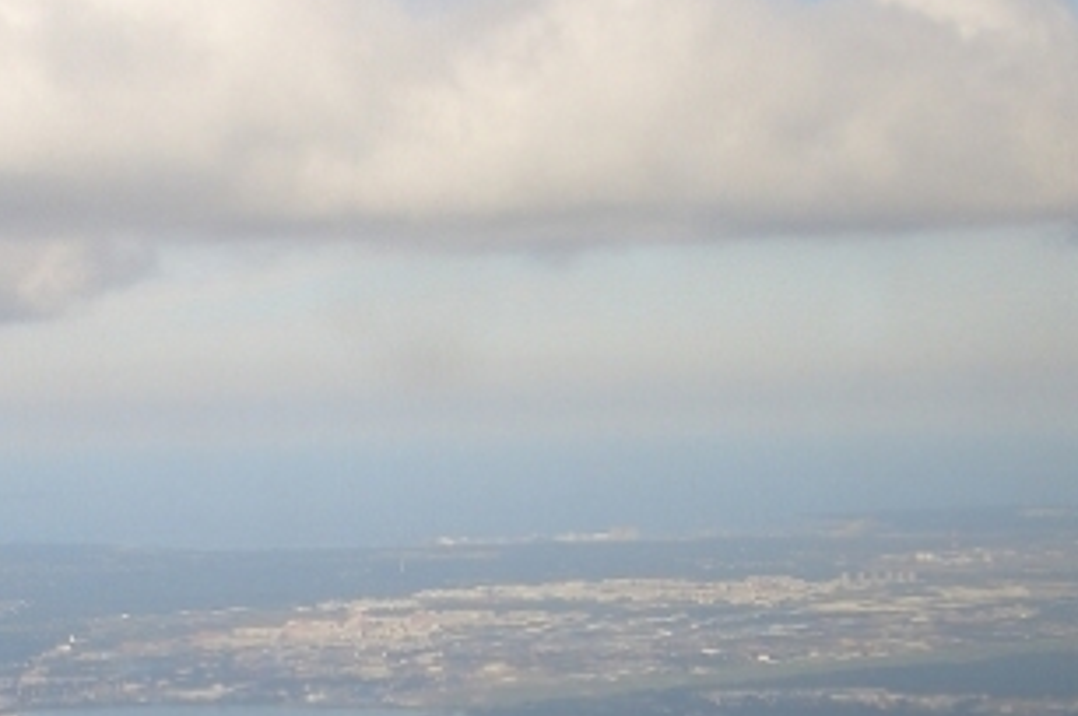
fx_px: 3290
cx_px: 399
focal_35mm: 110
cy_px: 609
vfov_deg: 12.4
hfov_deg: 18.6
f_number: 4.6
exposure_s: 1/200
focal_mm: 6.8
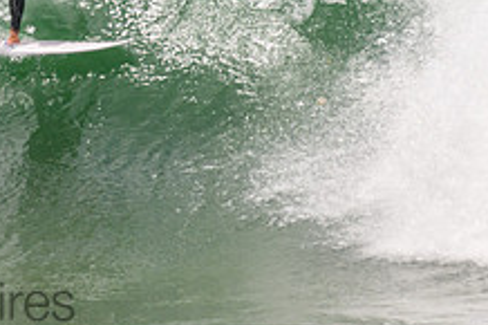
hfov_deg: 1.0
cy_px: -71
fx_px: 28837
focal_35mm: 2129
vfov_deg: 0.6
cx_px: -98
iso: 900
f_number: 11
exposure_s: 1/2000
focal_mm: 800
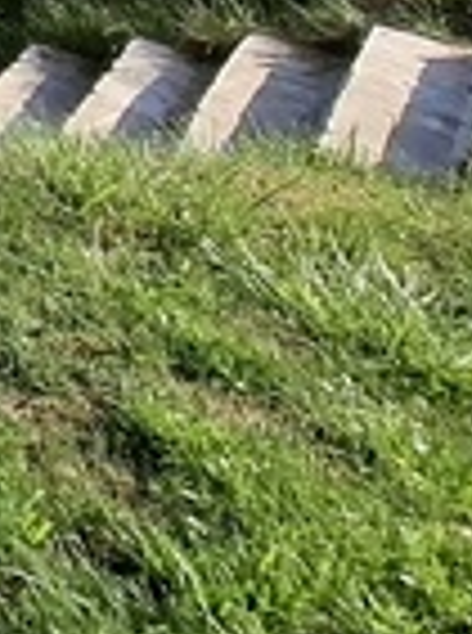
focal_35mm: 74
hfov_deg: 11.9
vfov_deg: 21.5
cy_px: -355
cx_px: -890
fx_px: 1352
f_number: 2.2
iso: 40
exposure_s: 1/982
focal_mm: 1.74
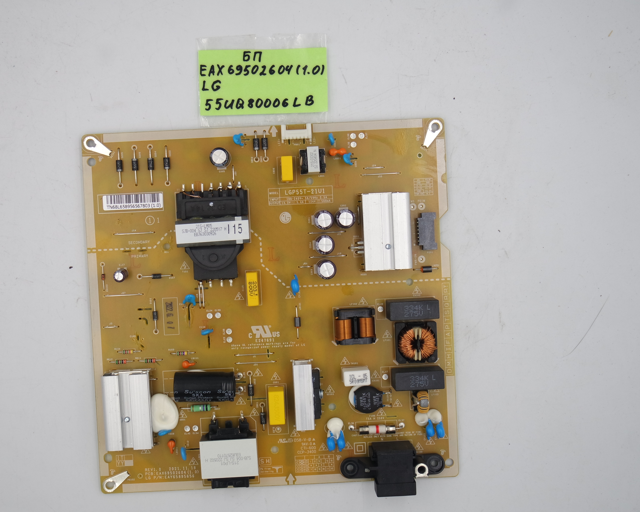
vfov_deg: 29.7
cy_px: 256
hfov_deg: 36.6
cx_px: 295
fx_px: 966
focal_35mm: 51
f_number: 5
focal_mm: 17
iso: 160
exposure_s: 1/125
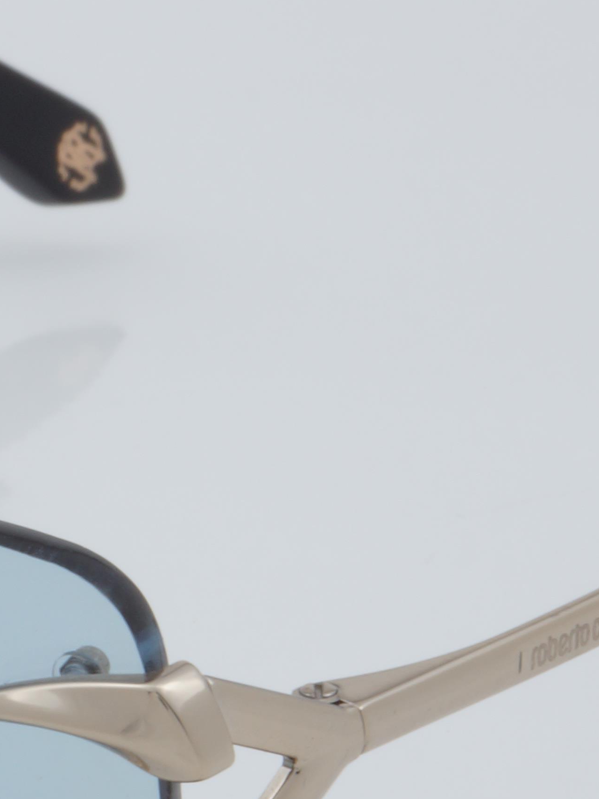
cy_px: 521
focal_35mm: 253
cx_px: -80
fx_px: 5836
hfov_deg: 5.9
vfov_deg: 7.8
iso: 100
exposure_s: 1/4
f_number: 32
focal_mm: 50
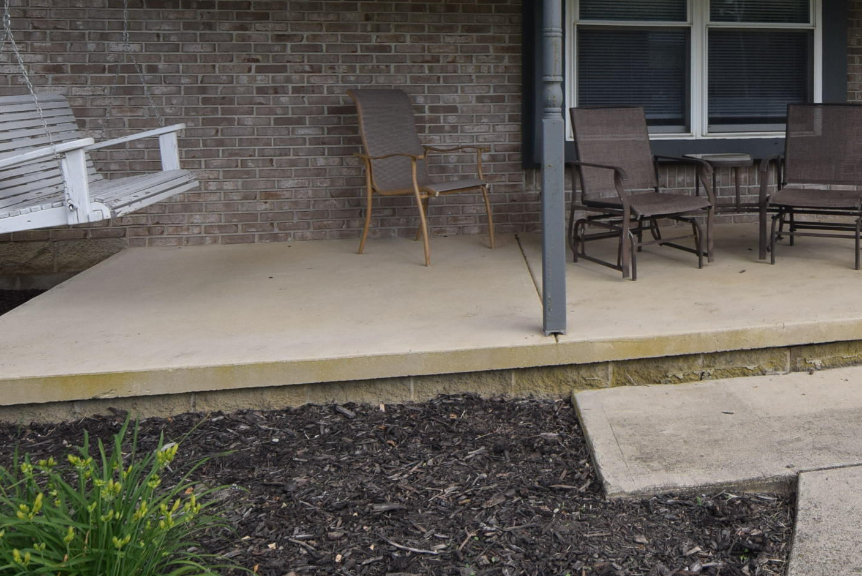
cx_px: 668
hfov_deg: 51.5
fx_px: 840
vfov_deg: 36.0
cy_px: 80
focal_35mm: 35
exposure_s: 1/250
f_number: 8
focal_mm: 11
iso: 280
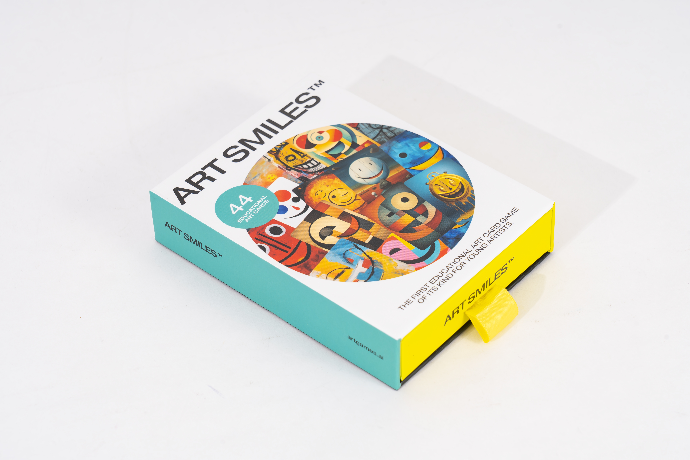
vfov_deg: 13.0
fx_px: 2012
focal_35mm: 105
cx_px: 345
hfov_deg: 19.5
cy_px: 230
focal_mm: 105
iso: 100
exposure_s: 1/125
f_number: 11
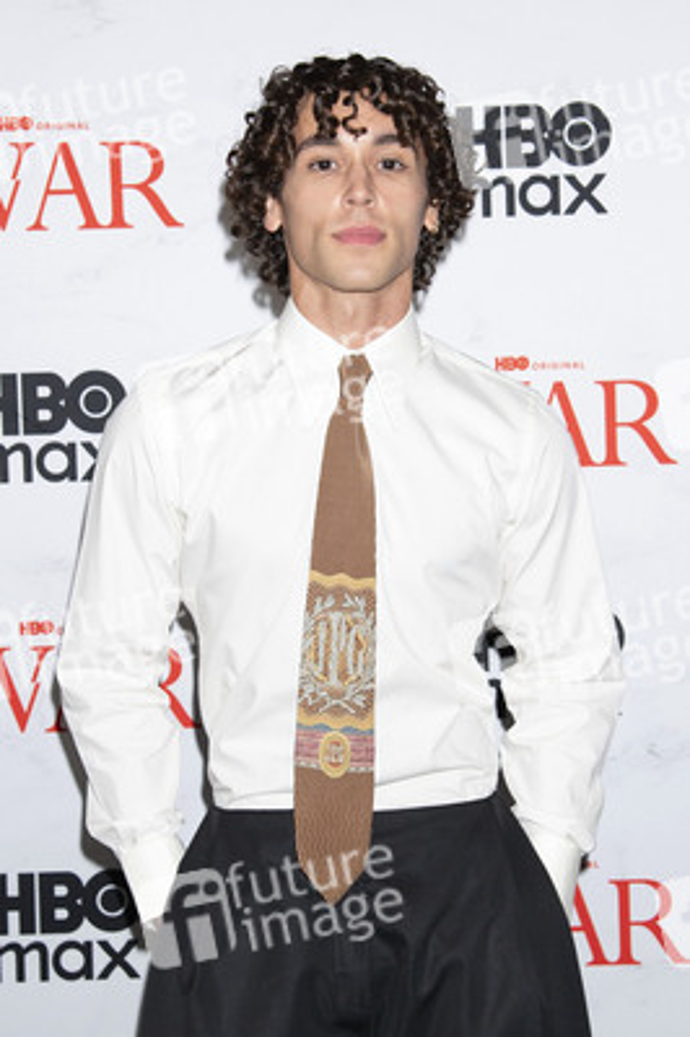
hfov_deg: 28.0
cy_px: 518
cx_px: 345
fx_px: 1382
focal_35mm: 48
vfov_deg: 41.1
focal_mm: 48
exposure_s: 1/200
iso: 640
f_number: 5.6
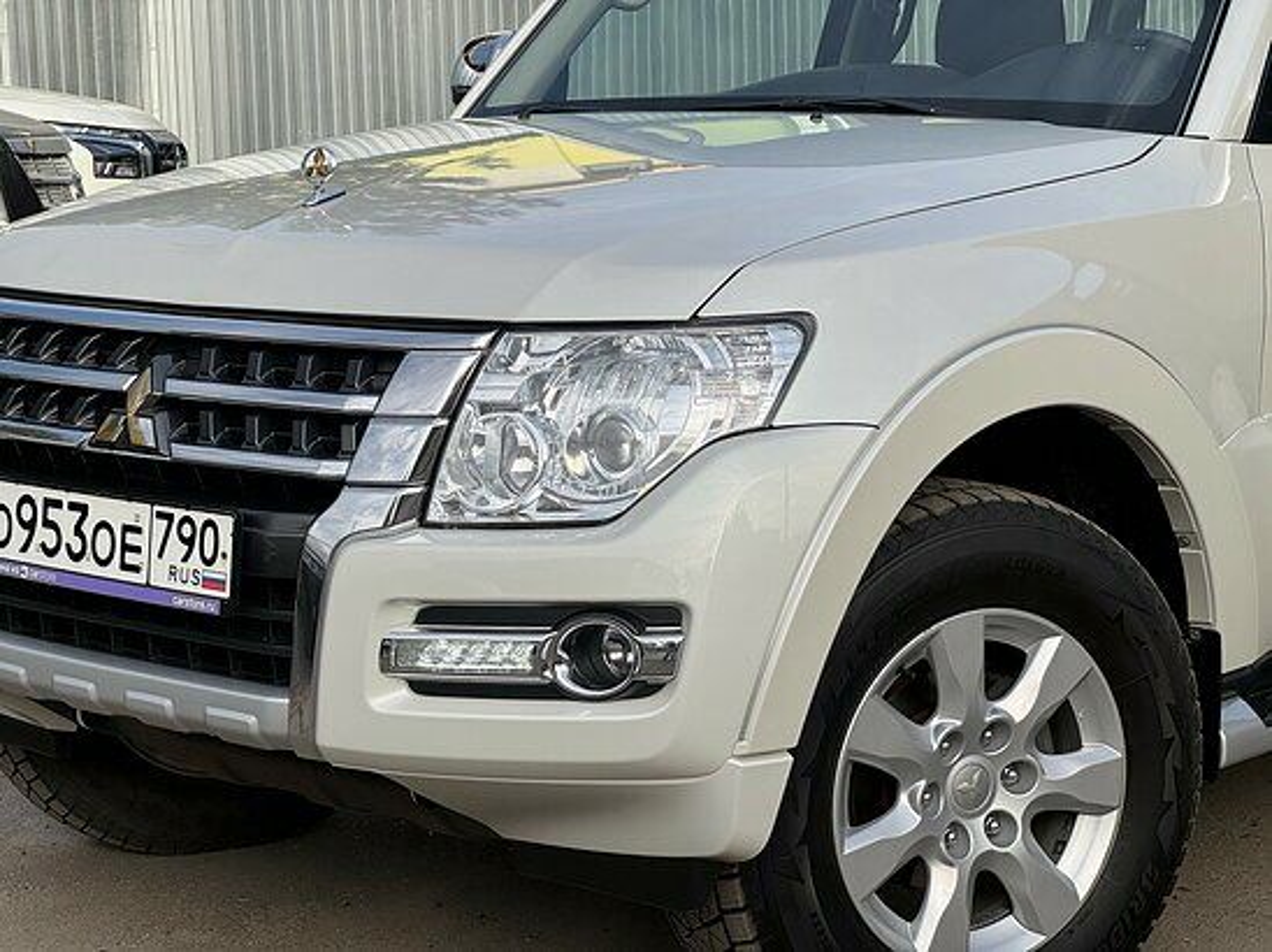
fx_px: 2827
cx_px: 636
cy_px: 476
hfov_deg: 25.4
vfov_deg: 19.1
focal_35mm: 77
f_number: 2.8
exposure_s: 1/217
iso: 25
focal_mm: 9
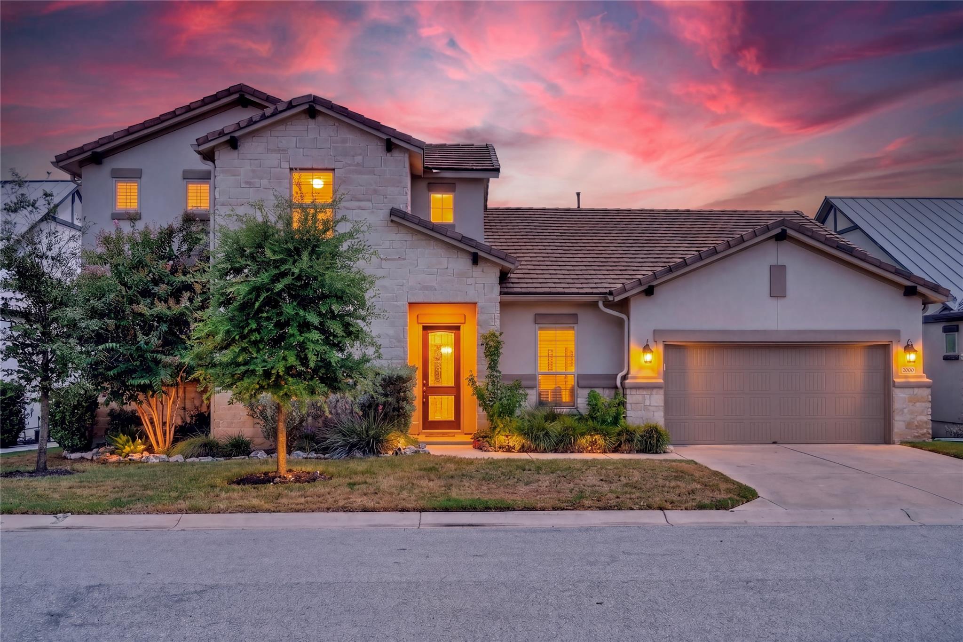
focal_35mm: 32
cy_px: 321
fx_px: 856
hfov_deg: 58.7
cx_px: 482
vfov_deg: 41.1
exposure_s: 1/200
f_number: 8
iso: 100
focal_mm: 32
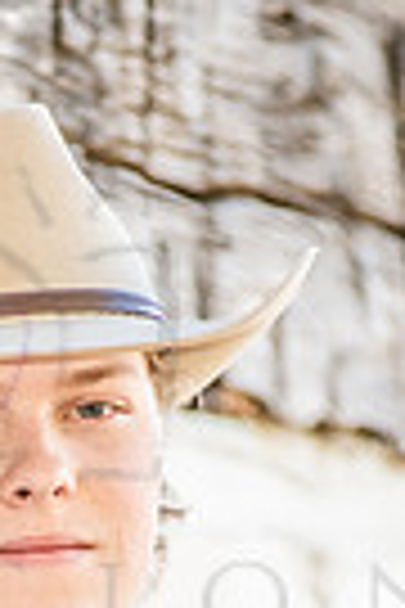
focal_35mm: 566
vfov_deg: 3.6
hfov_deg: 2.4
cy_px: 761
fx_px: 9551
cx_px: -18
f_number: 3.5
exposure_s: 1/500
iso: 800
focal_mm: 170
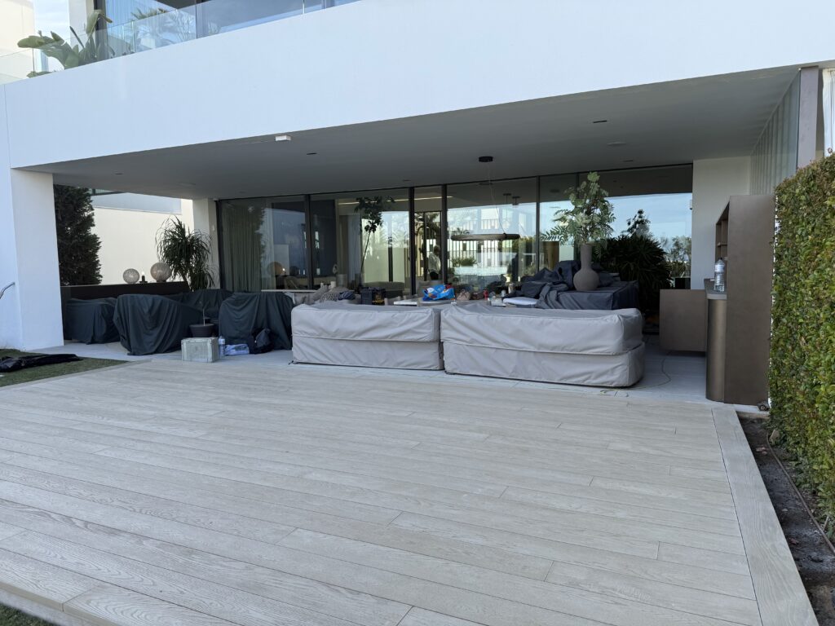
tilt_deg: -5.2
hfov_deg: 71.6
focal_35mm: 24
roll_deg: +2.1
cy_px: 313
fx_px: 579
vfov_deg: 56.8
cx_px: 418
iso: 80
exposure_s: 1/849
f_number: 1.78
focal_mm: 6.76
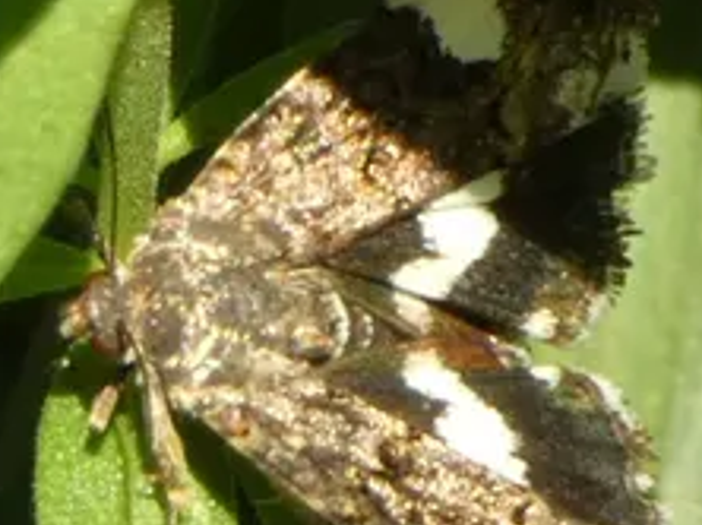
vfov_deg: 1.4
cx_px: 446
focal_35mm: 1074
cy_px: 259
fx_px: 21757
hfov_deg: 1.8
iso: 80
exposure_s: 1/80
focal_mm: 66.7
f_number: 5.6
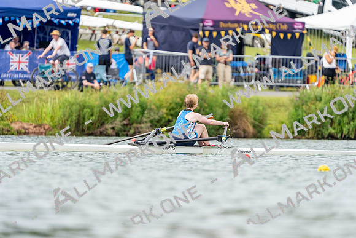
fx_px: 5875
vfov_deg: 2.3
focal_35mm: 594
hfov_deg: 3.5
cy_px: 119
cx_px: 178
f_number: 6.3
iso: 640
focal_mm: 594
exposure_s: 1/1600
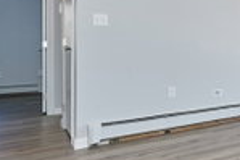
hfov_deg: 32.1
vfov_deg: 29.6
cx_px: 318
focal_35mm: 45
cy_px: 53
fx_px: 300
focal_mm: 14
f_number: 5.6
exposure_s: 1/100
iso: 400
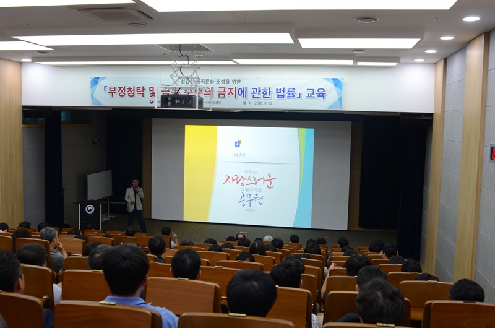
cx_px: 248
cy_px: 164
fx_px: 494
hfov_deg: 53.2
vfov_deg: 36.7
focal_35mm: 36
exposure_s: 1/50
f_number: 3.5
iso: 250
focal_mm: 24
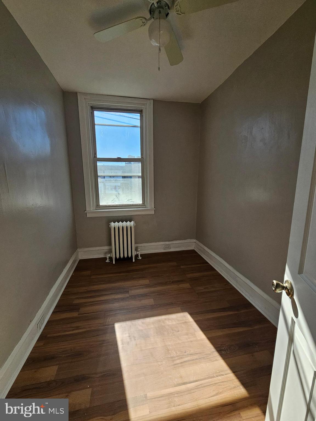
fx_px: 158
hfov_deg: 89.9
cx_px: 158
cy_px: 210
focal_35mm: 13
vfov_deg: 106.2
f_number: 2.2
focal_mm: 2.2
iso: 80
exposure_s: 1/1000
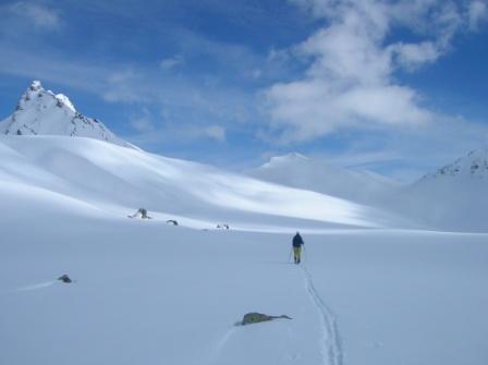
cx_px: 244
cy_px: 182
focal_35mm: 34
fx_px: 479
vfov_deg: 41.7
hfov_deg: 54.0
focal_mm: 5.7
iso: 50
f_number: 4.9
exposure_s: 1/1272
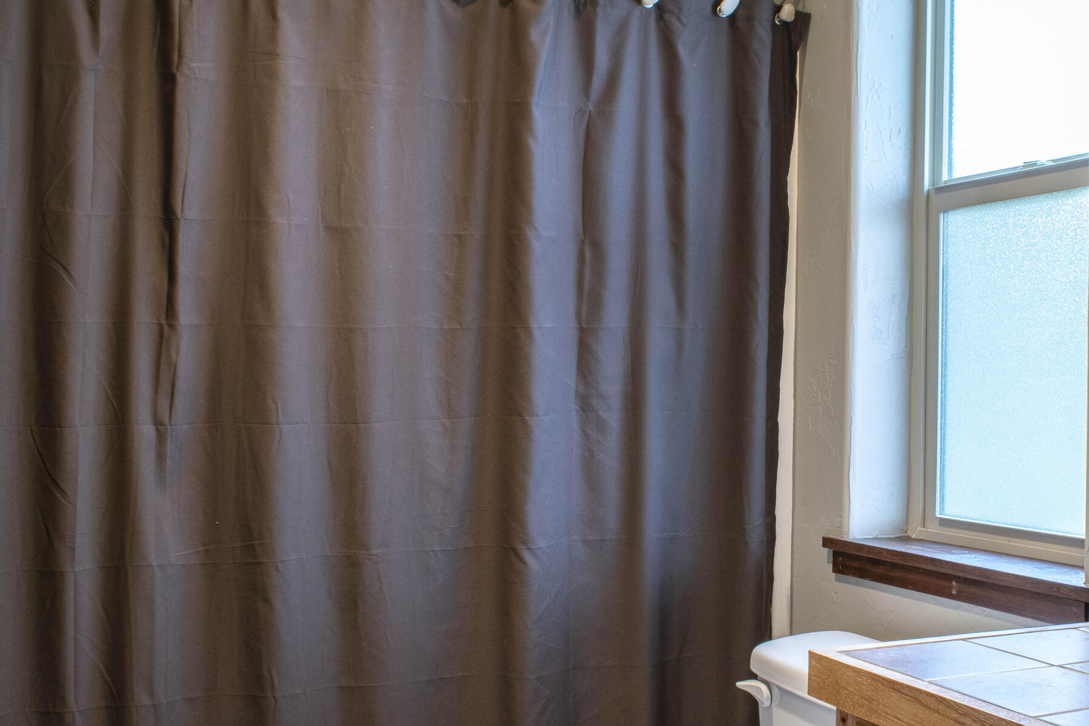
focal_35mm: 45
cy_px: 442
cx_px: 719
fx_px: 1361
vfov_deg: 29.8
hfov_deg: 43.0
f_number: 10
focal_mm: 18
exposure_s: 1/4
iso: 200
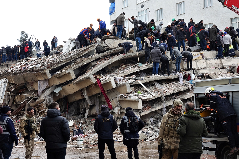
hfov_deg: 27.3
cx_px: 120
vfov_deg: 18.4
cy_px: 80
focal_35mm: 74
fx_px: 491
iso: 100
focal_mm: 27.24
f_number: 8
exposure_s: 1/100
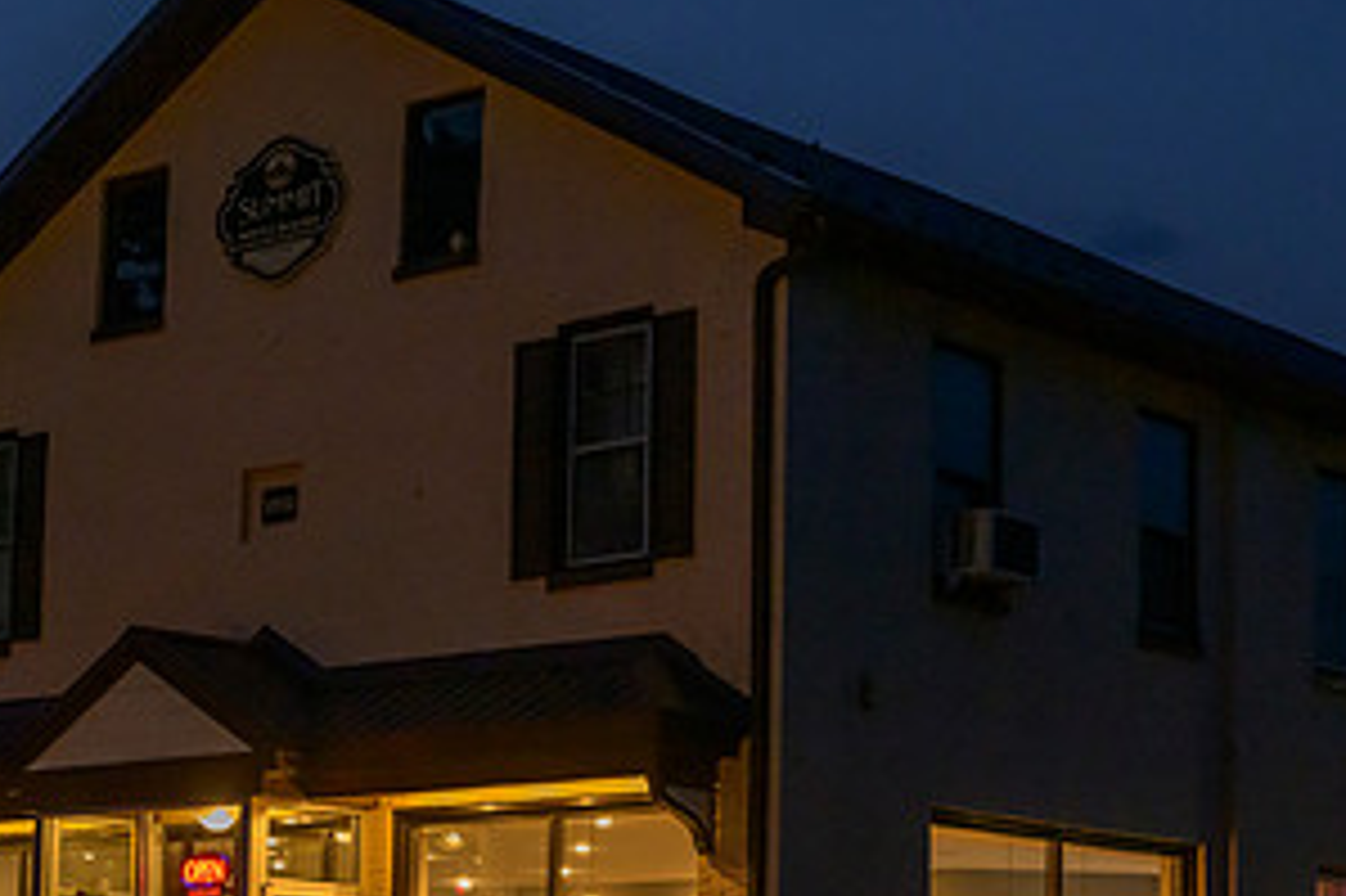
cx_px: 693
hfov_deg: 24.2
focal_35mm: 84
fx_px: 3139
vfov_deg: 16.0
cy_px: 799
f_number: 4.5
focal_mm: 42
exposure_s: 1/125
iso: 6400
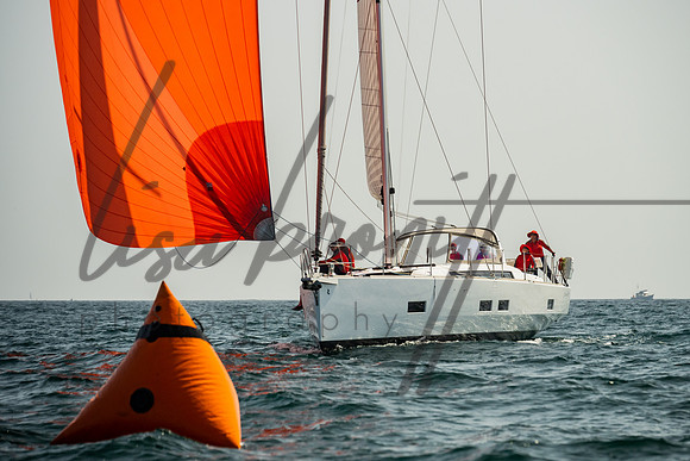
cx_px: 391
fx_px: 4665
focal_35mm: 243
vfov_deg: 5.6
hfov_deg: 8.5
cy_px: 200
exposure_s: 1/1000
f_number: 6.3
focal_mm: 200
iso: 320
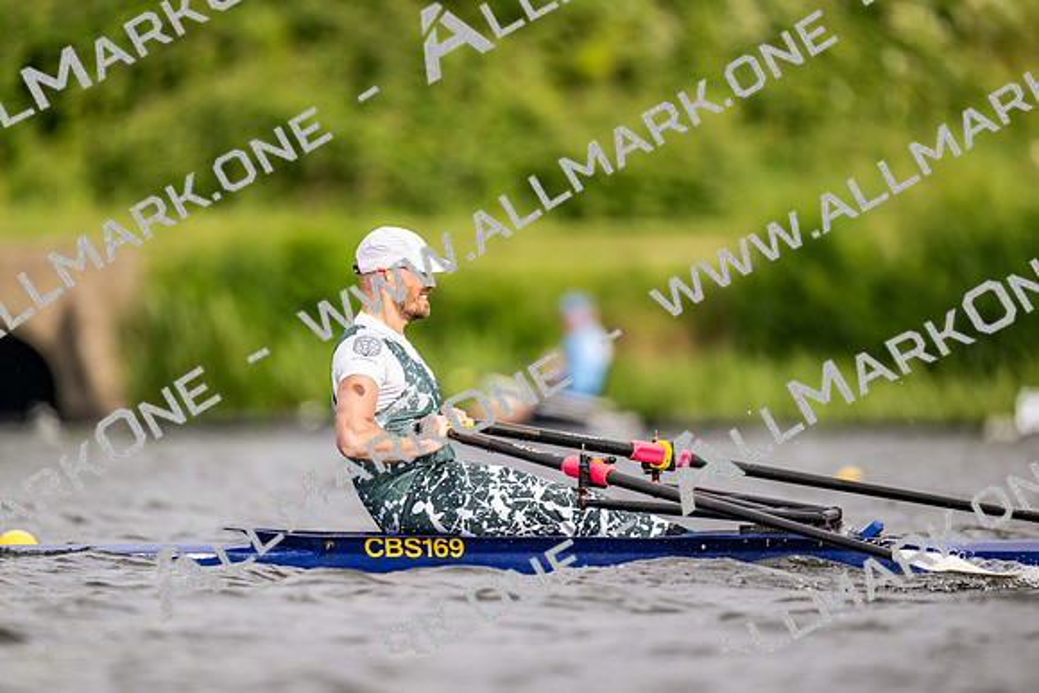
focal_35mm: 600
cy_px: 346
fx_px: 17320
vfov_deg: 2.3
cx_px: 520
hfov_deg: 3.4
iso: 500
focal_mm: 600
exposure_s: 1/2500
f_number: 4
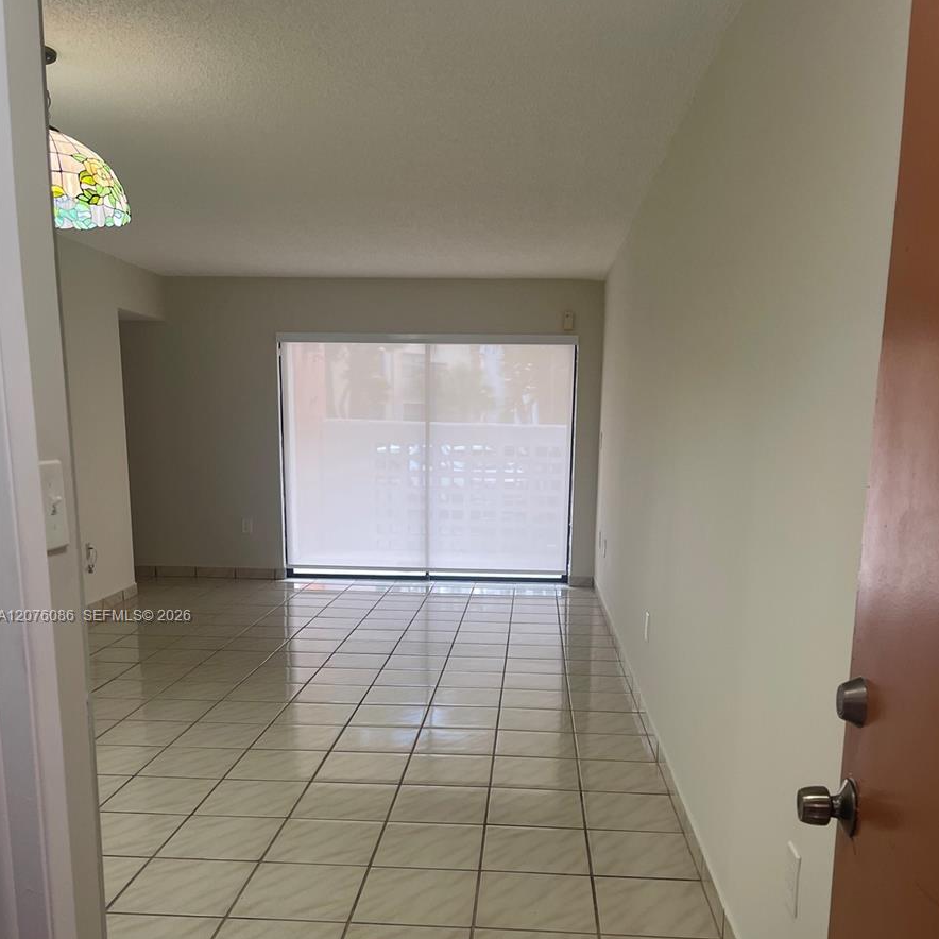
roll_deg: -0.7
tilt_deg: -12.2
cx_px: 473
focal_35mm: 30
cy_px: 617
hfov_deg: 54.0
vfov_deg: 53.1
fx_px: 921
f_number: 1.6
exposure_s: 1/120
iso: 125
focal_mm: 5.1
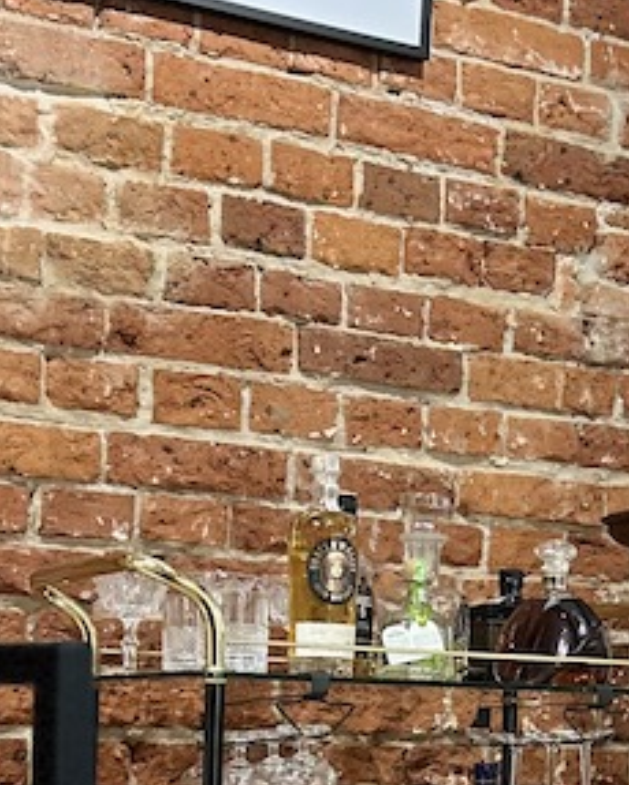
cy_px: 692
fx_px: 2069
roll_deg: -1.4
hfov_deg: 16.9
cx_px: 634
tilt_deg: +0.8
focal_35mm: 89
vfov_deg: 21.1
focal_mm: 5.7
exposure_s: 1/50
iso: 400
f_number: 1.5
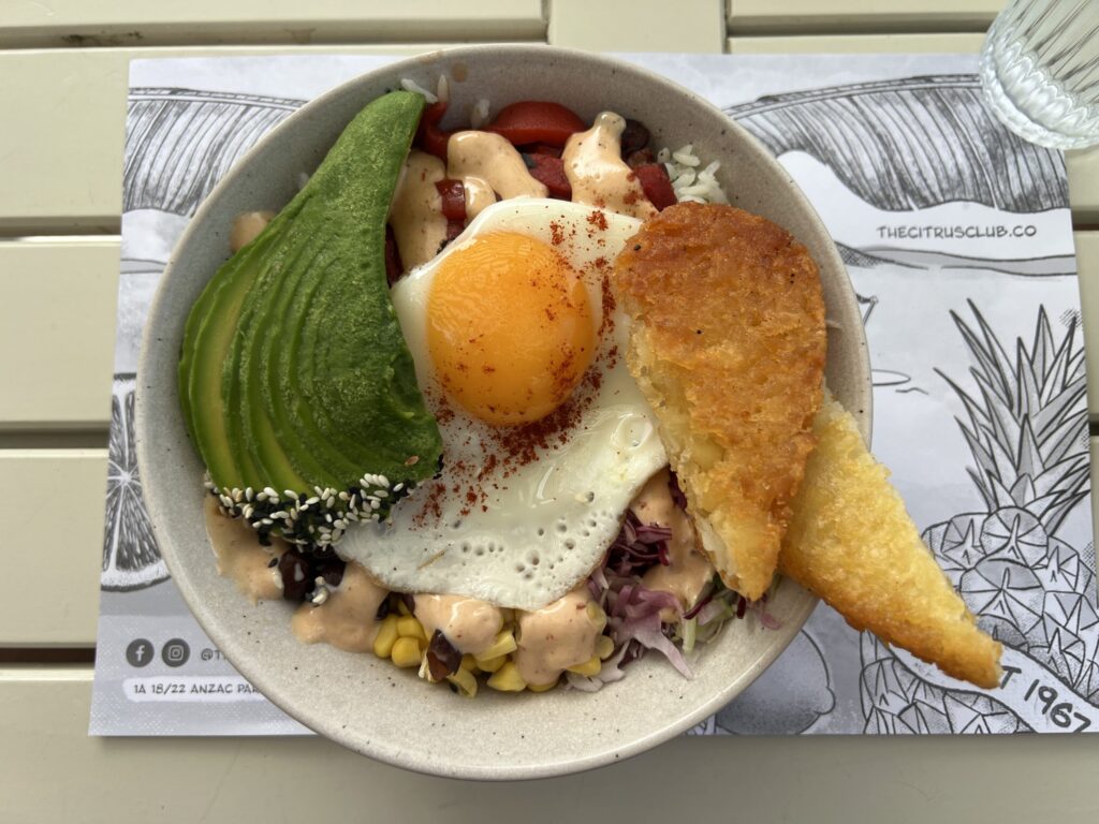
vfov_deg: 53.1
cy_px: 412
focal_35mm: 26
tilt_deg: -83.5
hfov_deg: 67.3
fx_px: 825
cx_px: 550
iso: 50
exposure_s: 1/1597
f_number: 1.5
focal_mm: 5.7
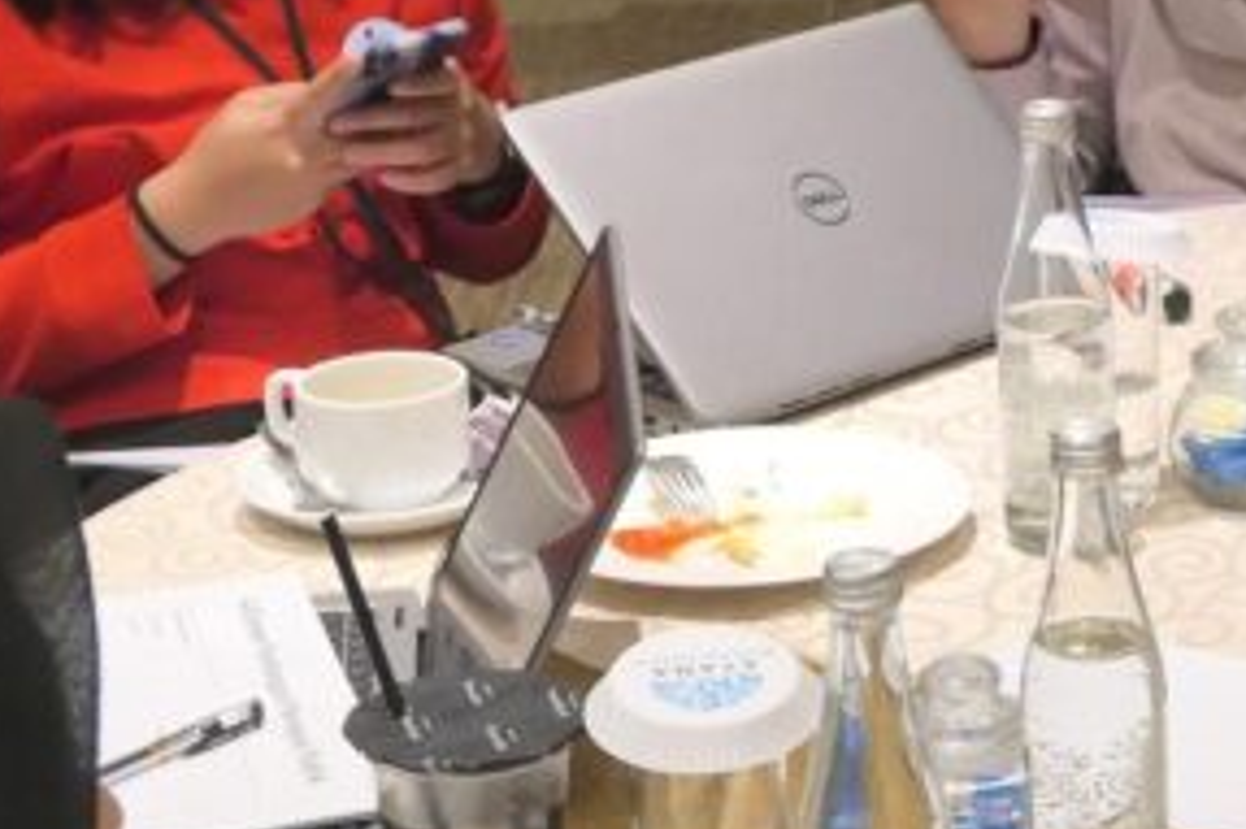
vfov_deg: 10.9
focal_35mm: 125
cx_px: 1359
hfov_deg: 16.0
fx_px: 4324
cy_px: 215
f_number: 2.8
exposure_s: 1/80
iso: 1250
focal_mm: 12.8
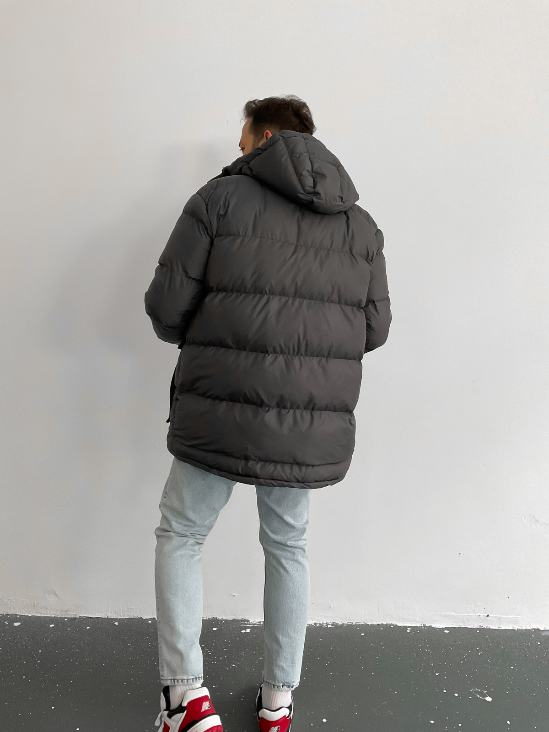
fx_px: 613
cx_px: 274
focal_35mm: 29
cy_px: 366
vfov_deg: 61.7
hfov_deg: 48.2
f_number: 1.8
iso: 125
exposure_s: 1/60
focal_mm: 3
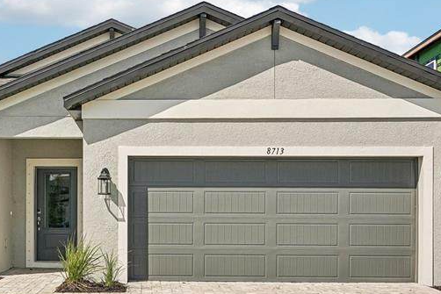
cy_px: 223
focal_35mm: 53
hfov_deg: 37.0
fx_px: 649
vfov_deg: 25.2
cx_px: 135
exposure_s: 1/1600
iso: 400
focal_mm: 26
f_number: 8
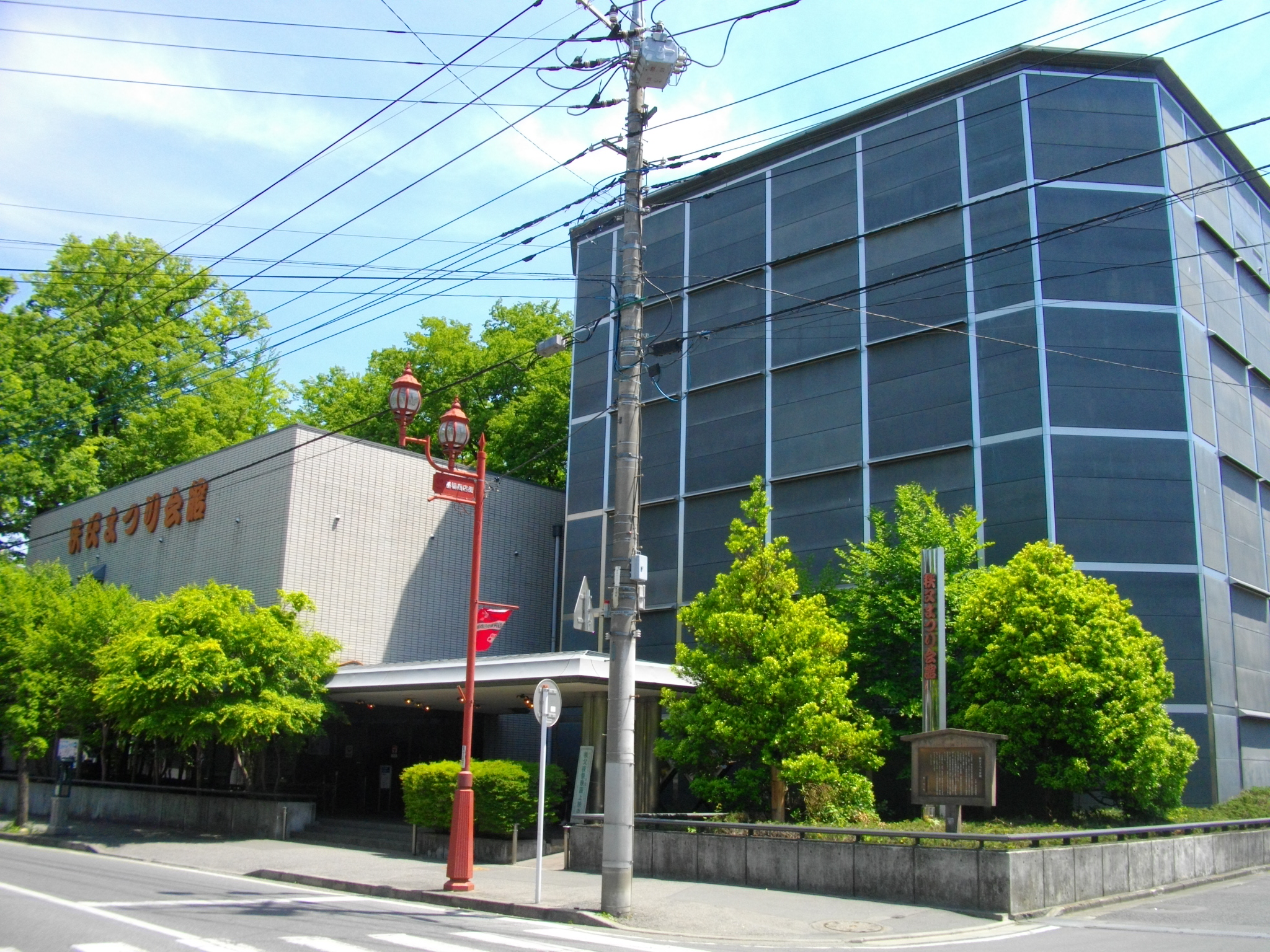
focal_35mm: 32
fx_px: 1174
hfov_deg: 56.8
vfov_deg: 44.2
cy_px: 476
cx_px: 635
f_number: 5.5
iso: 100
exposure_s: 1/200
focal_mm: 5.7
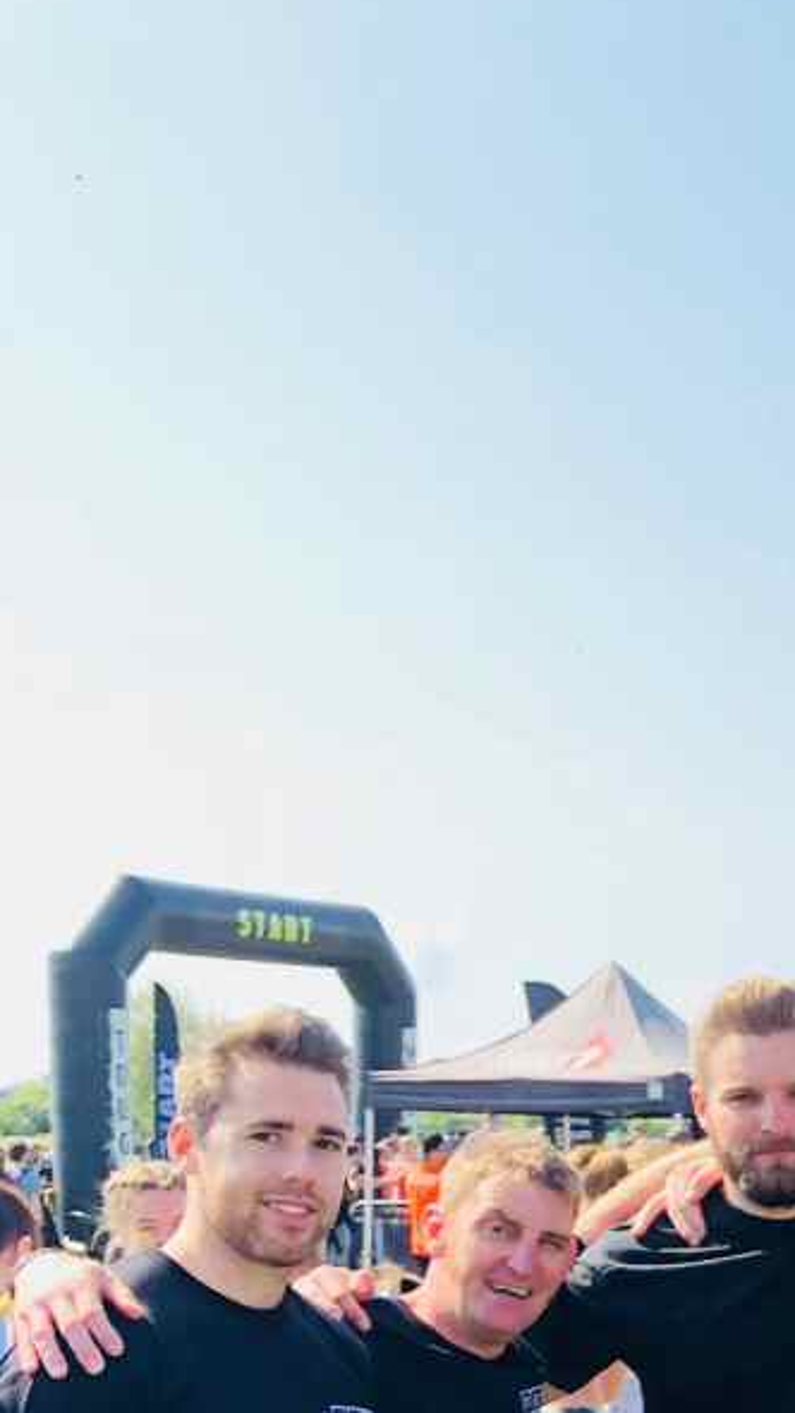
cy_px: 1401
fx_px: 2323
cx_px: 1034
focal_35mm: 62
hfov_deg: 18.1
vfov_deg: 31.4
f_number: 1.8
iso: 20
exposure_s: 1/298
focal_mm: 3.99
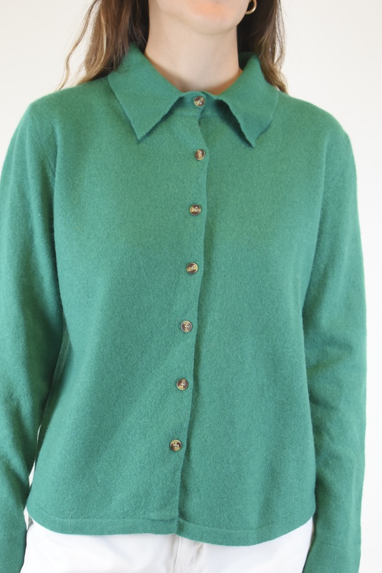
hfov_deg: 16.7
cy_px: 343
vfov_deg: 24.8
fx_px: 1298
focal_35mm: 82
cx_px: 180
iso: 800
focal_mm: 45
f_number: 5
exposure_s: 1/60
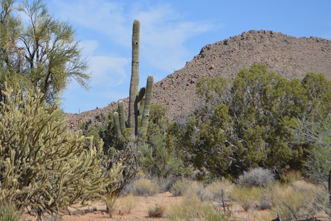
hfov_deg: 17.4
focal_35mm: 118
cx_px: 116
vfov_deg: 11.6
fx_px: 1082
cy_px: 75
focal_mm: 55
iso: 400
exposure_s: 1/1600
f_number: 7.1
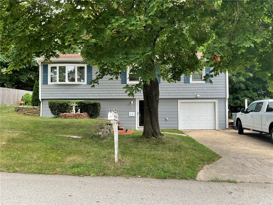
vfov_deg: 48.2
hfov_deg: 61.7
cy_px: 102
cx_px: 136
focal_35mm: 29
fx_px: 229
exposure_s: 1/238
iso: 16
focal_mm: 3
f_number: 1.8
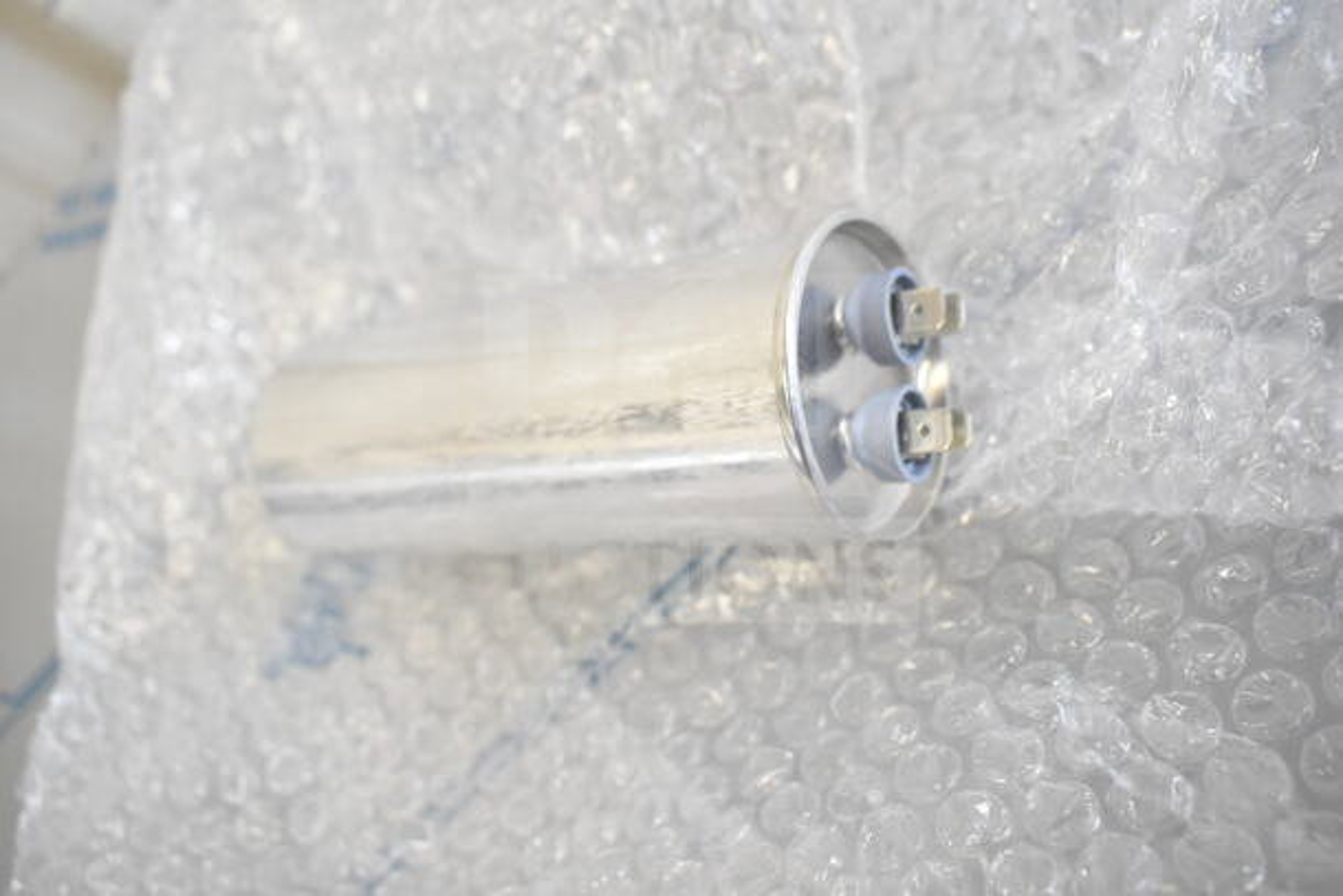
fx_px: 1231
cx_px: 672
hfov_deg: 57.2
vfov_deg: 40.0
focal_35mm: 33
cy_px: 448
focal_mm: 22
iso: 1600
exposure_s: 1/100
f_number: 5
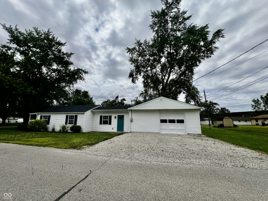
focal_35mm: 13
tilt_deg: +10.5
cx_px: 134
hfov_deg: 106.2
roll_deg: -1.0
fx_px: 101
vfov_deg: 89.9
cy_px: 100
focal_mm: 1.57
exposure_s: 1/3922
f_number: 1.8
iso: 40
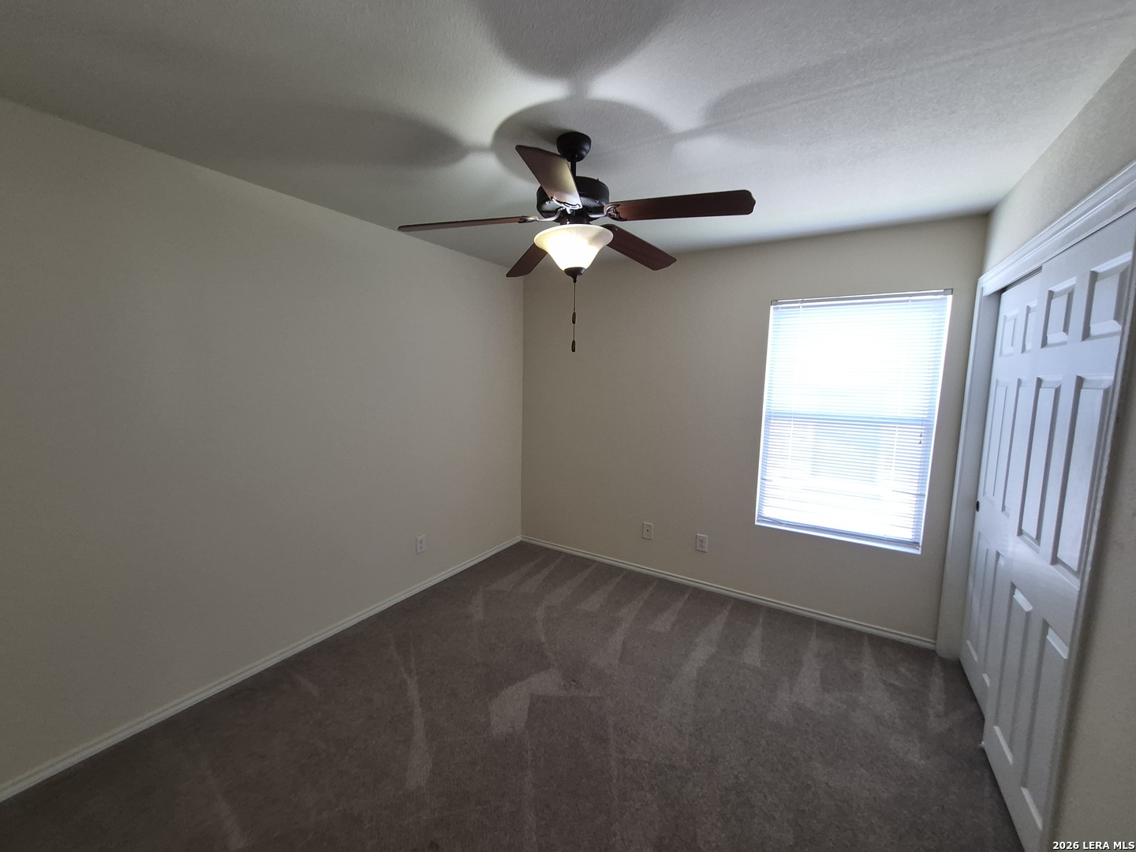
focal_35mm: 13
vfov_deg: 89.9
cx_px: 568
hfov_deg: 106.2
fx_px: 427
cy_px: 426
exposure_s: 1/60
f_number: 2.2
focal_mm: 1.74
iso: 160
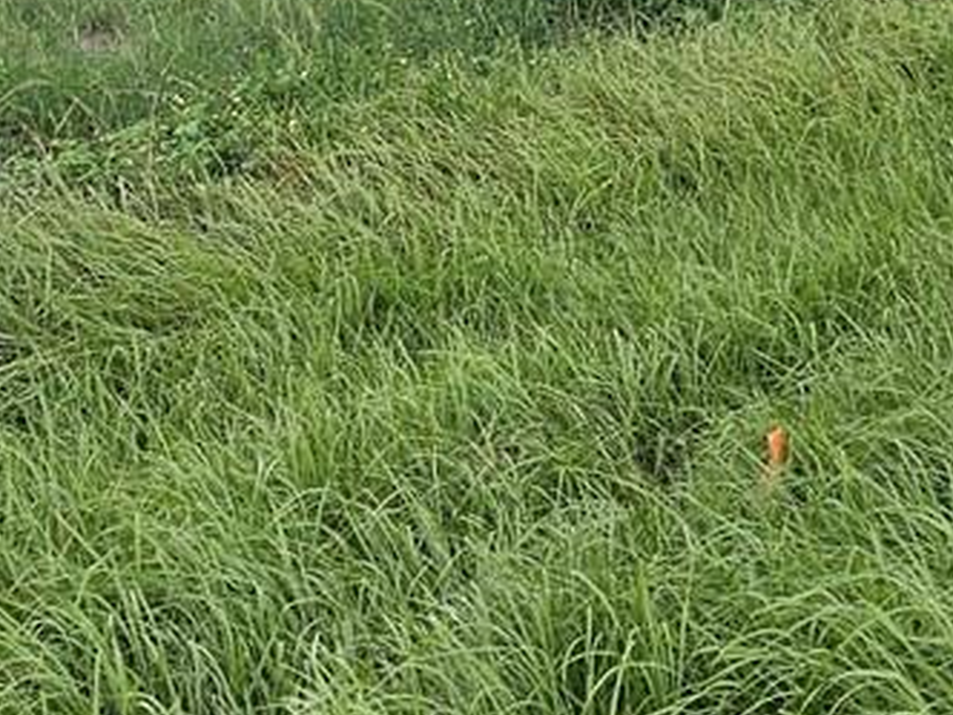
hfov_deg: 17.7
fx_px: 3056
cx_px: 359
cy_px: -158
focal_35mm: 111
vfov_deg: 13.0
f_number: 1.7
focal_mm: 6.3
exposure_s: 1/120
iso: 12
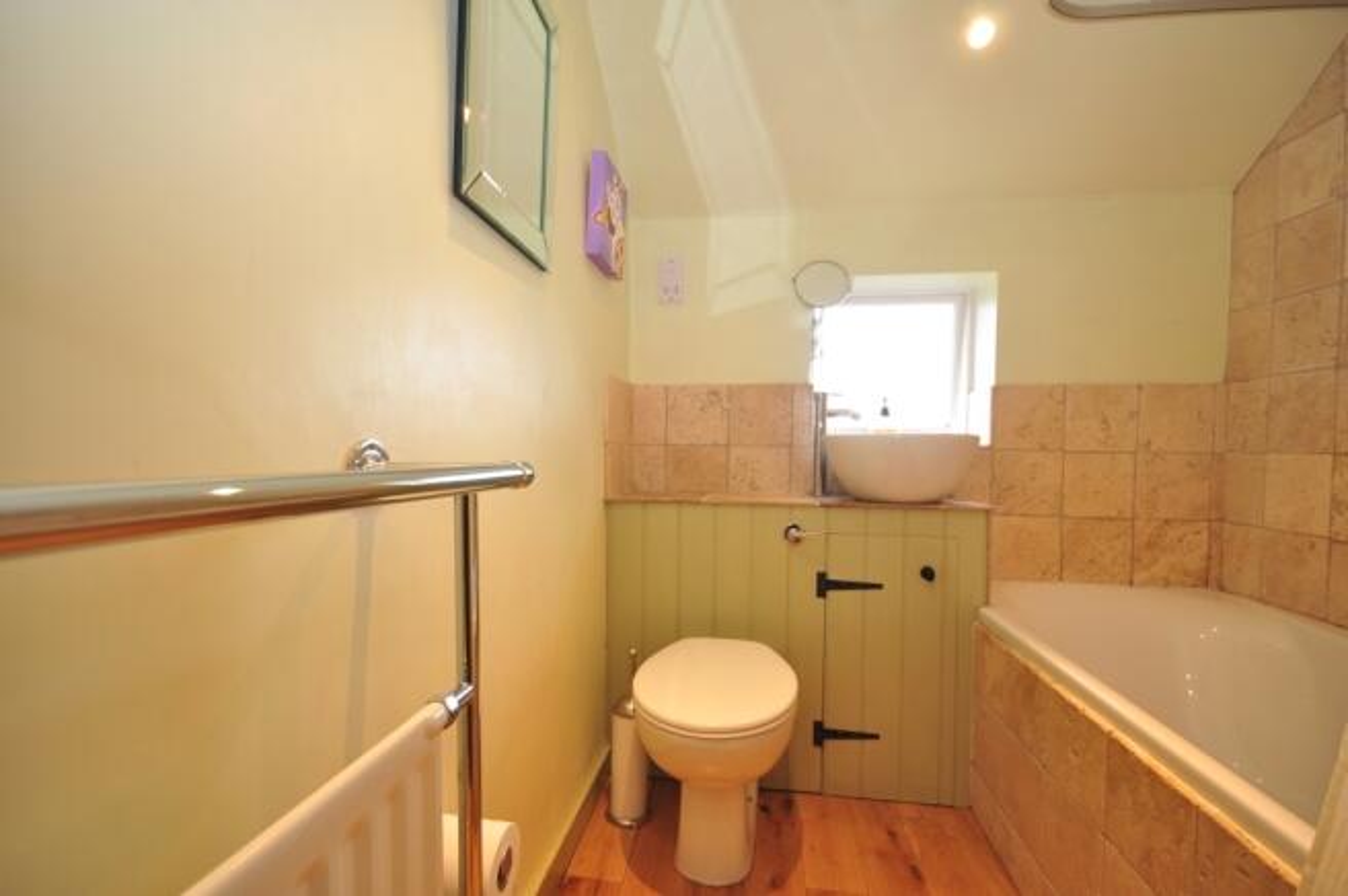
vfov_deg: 71.9
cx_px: 674
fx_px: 617
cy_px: 448
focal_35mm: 16
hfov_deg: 95.0
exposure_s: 1/10
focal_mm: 11
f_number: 4.2
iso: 200
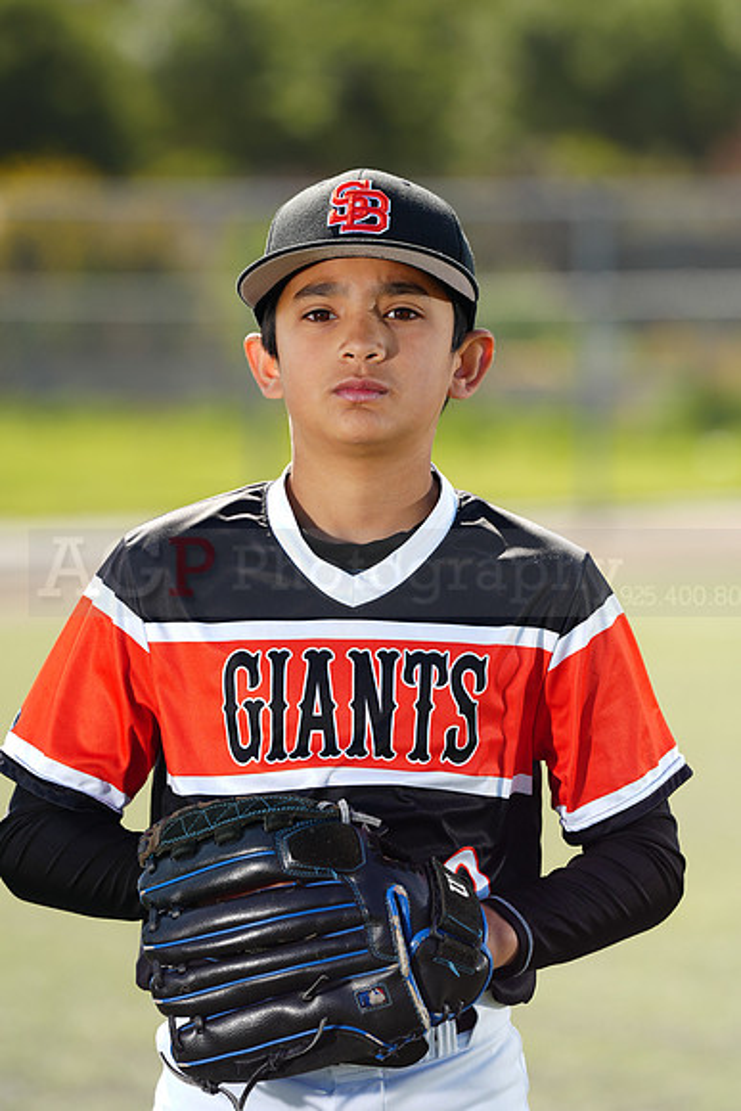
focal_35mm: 197
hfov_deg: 7.0
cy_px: 556
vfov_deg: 10.4
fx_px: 6078
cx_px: 370
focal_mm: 197
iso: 64
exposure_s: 1/250
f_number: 4.5
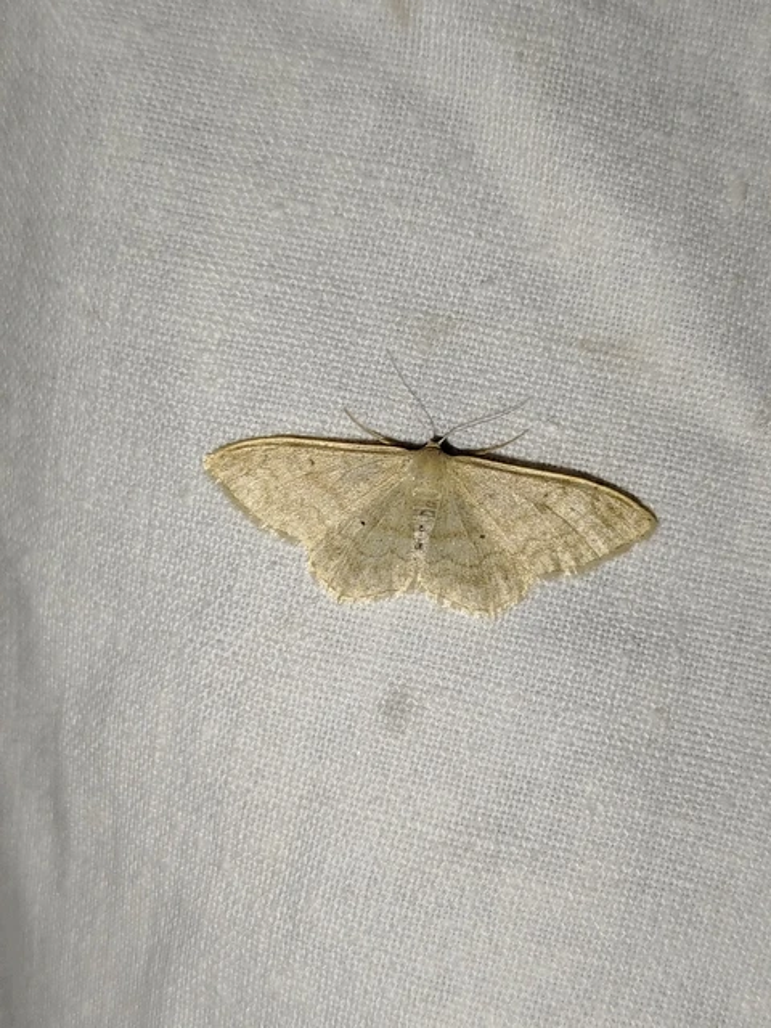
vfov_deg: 36.2
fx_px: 1574
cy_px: 514
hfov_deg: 27.5
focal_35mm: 53
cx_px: 386
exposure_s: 1/50
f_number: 1.7
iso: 64
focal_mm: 5.31
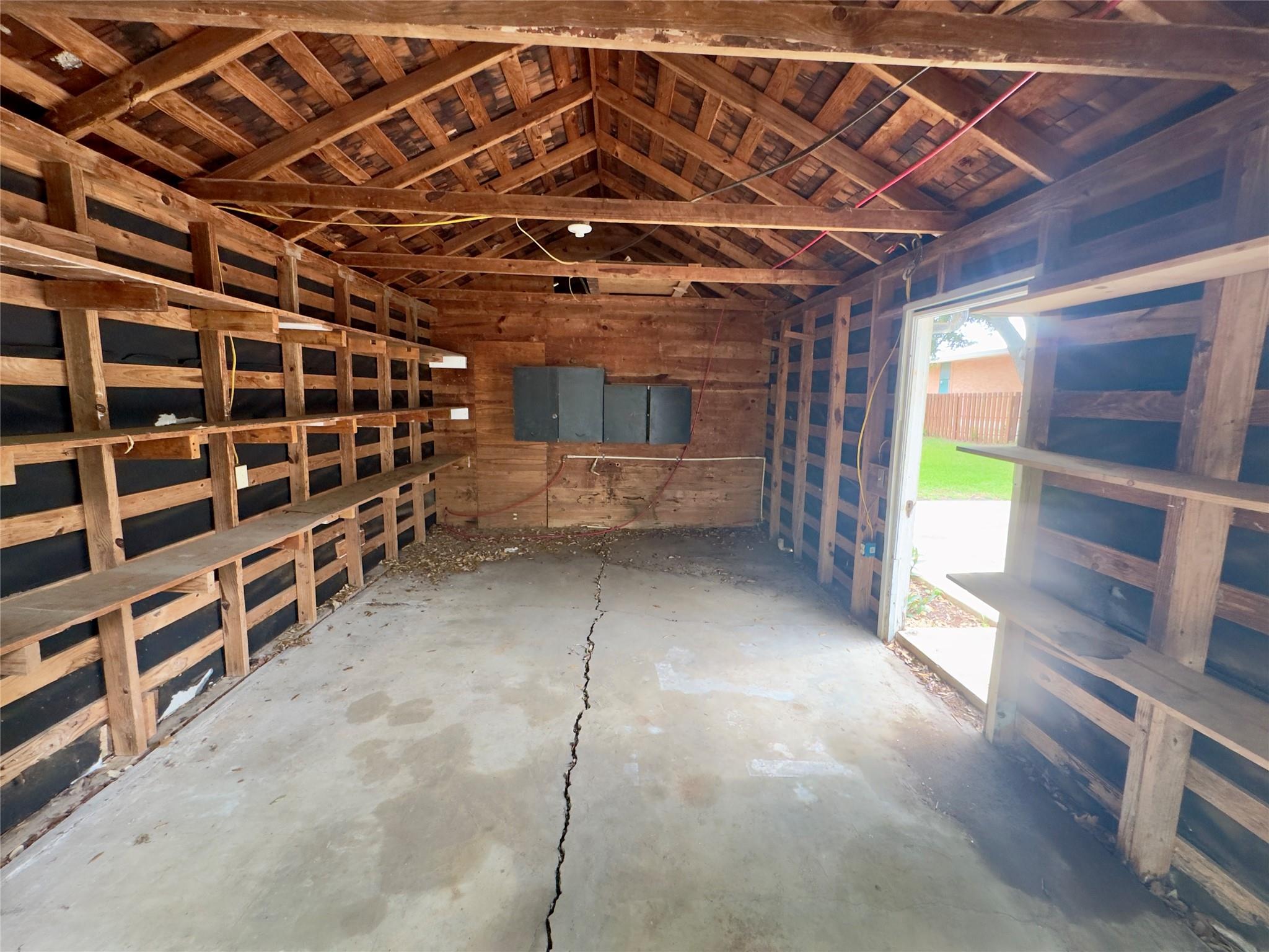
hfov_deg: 102.1
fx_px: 513
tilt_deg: -9.1
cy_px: 476
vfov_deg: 85.7
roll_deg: -0.1
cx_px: 634
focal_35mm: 14
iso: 320
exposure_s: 1/85
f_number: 2.2
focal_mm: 2.22
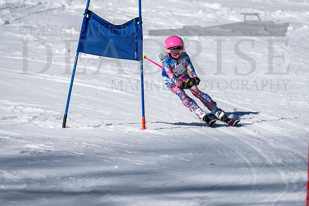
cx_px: 189
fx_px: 6356
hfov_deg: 2.8
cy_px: 98
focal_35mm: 740
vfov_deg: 1.9
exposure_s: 1/2000
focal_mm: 560
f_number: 8
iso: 200
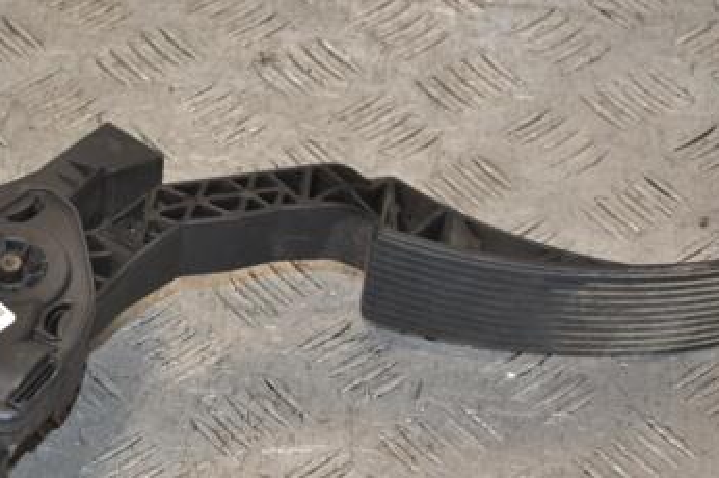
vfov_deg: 10.9
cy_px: 378
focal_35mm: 125
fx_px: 2494
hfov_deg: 16.3
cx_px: 170
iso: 800
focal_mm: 48
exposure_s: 1/200
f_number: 11
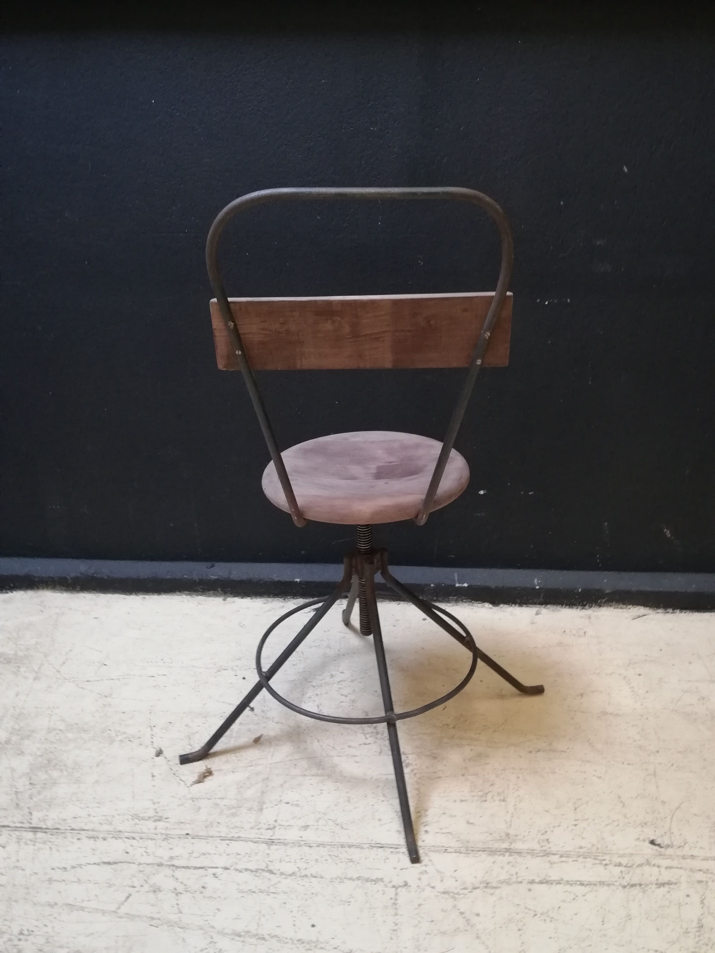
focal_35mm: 32
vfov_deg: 56.8
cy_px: 476
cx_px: 358
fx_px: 881
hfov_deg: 44.2
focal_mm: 3.81
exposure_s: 1/25
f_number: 2.2
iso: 500
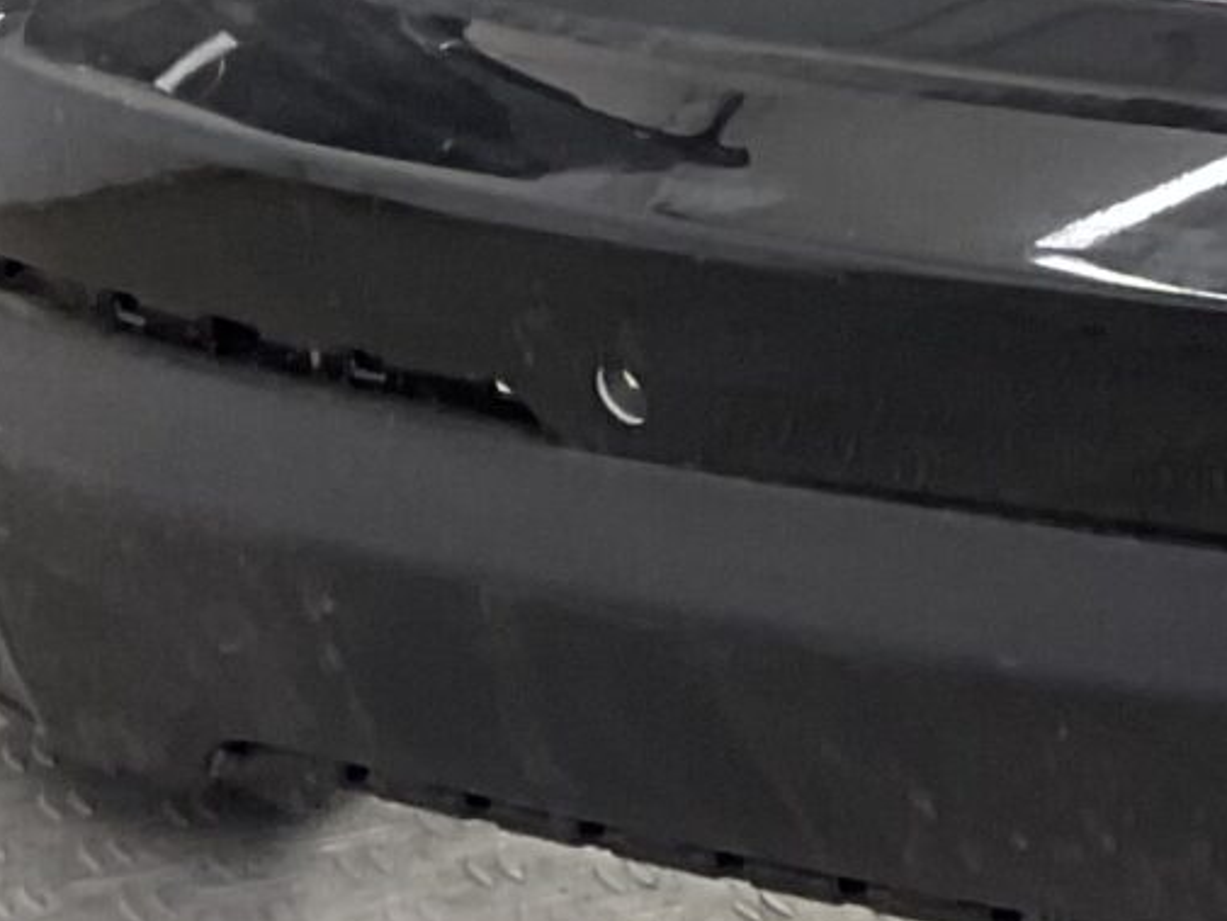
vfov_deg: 10.0
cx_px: 2862
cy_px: -173
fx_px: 5212
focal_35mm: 147
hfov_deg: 11.4
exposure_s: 1/120
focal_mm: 3
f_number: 1.8
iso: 20
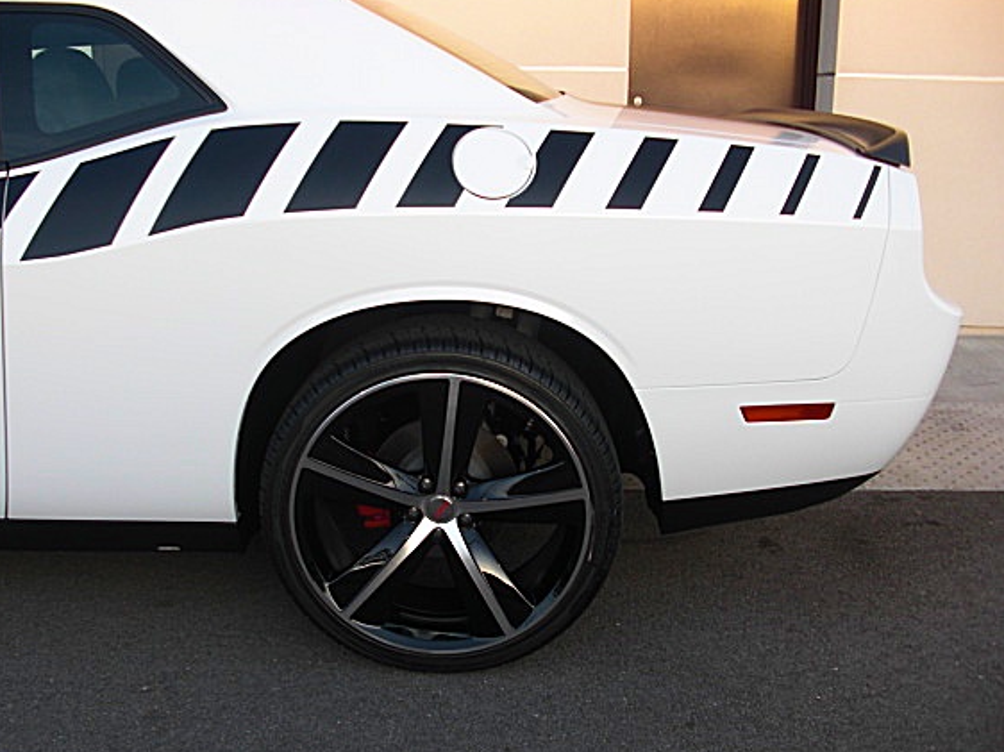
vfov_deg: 35.1
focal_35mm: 41
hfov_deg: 45.8
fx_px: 1189
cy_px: 402
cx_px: 466
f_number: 2.8
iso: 50
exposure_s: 1/100
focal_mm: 6.3
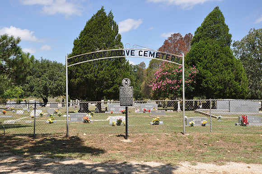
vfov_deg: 34.1
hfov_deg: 49.6
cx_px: 131
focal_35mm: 39
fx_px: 283
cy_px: 87
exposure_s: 1/250
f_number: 8
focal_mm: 26
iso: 200
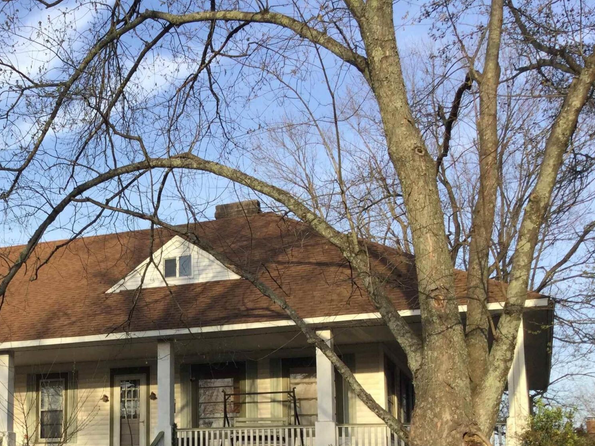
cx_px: 103
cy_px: 381
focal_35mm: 53
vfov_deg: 26.8
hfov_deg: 34.8
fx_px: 911
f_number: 2.4
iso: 25
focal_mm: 3.3
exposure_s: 1/374
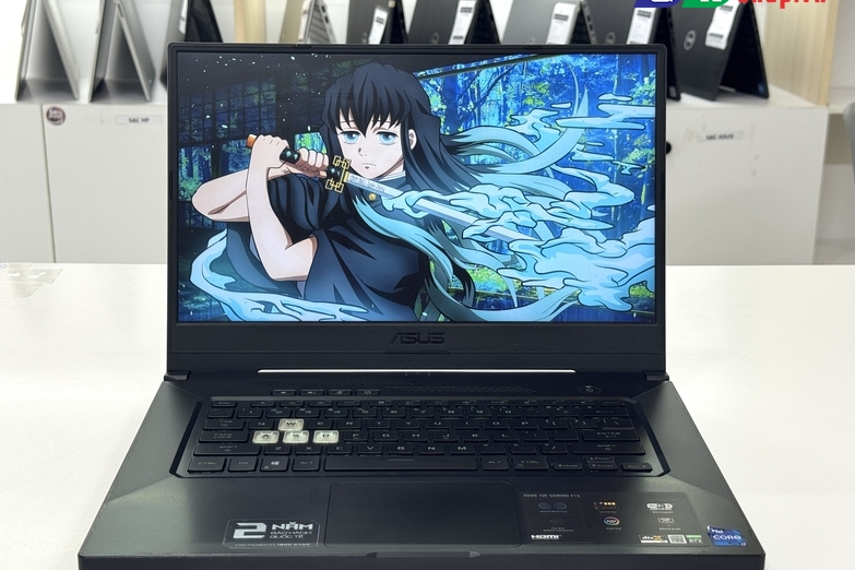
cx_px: 425
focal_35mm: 51
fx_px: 1211
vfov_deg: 26.5
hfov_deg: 38.9
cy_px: 278
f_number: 1.78
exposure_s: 1/100
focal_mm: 6.76
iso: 64
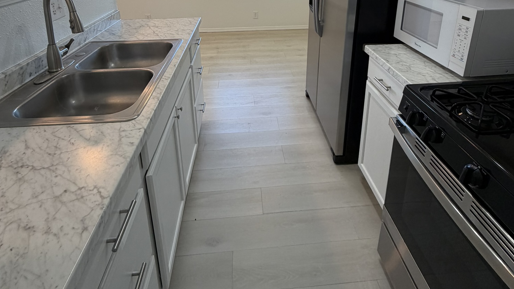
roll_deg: +0.5
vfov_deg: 47.6
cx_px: 263
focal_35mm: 21
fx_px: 286
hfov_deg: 83.8
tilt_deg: -15.8
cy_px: 24
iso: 125
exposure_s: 1/120
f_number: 2.2
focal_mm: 2.22
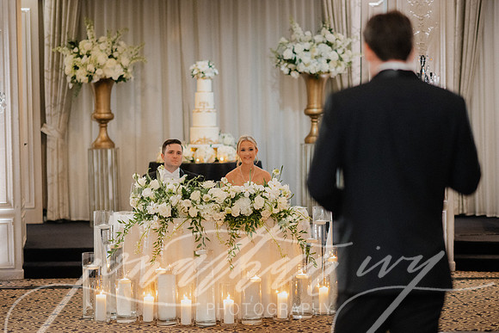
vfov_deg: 16.1
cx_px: 250
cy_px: 166
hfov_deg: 23.9
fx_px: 1178
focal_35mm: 85
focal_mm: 85
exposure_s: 1/160
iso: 3200
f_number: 2
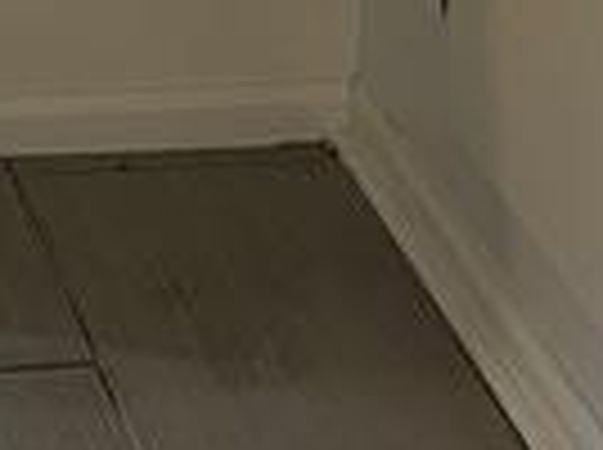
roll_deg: -0.5
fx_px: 3460
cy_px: -1260
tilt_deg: -3.4
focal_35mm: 199
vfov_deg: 6.3
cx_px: -414
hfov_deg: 9.6
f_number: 1.6
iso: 100
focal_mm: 5.96
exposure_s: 1/137
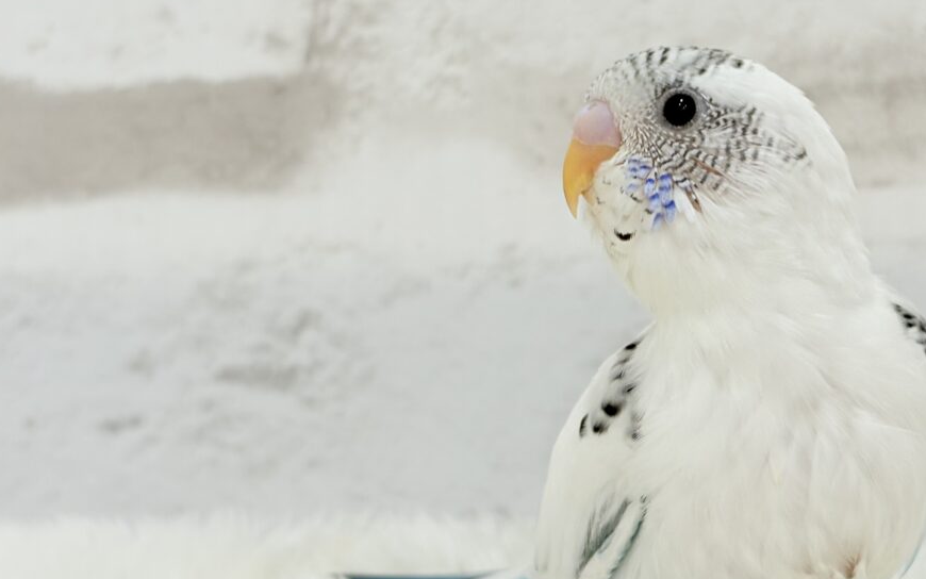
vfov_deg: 17.2
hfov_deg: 26.9
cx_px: 632
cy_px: 232
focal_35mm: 76
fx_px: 1918
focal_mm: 5.96
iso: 64
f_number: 1.6
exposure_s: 1/100
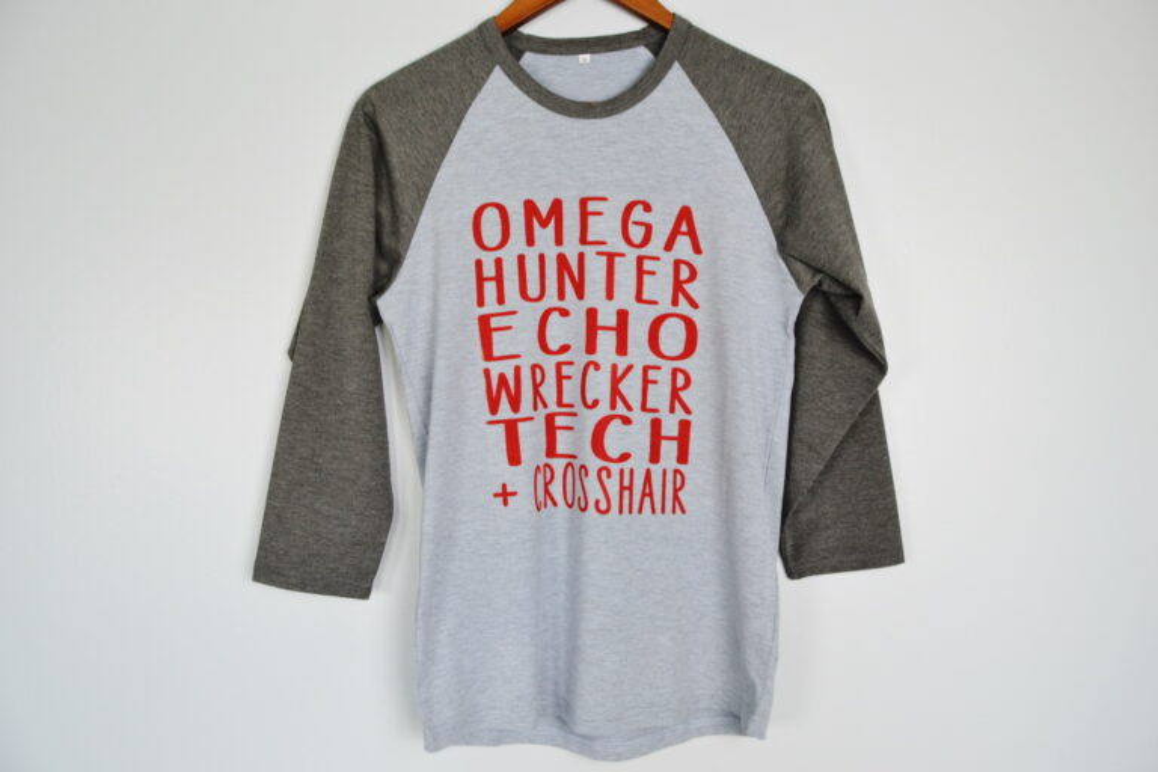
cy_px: 386
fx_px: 868
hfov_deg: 67.4
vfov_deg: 47.9
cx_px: 579
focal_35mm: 27
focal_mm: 18
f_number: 5
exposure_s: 1/50
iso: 400
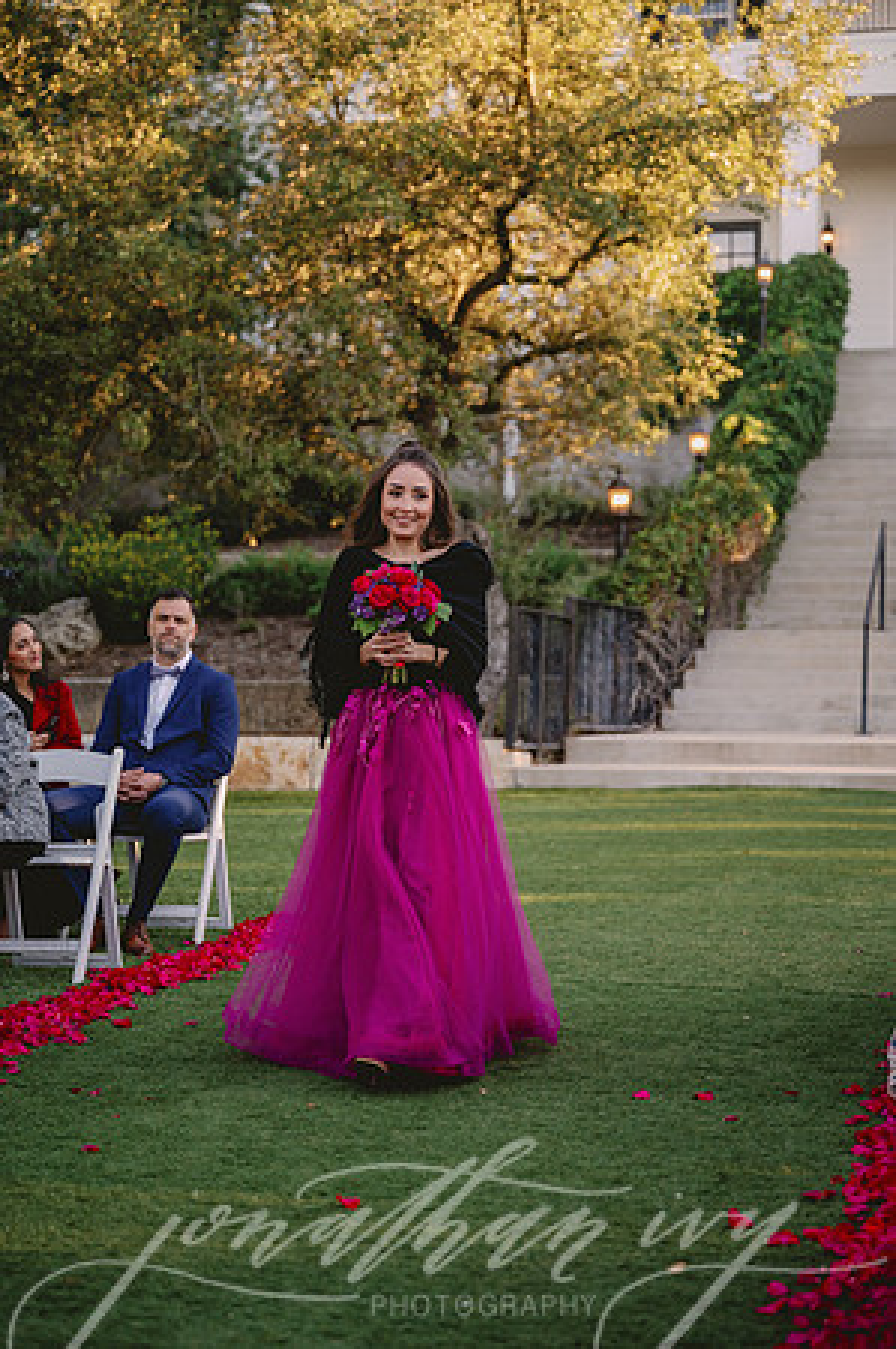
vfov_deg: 31.9
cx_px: 448
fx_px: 2357
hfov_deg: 21.5
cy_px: 674
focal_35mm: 63
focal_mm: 63
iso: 320
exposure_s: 1/640
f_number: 2.8
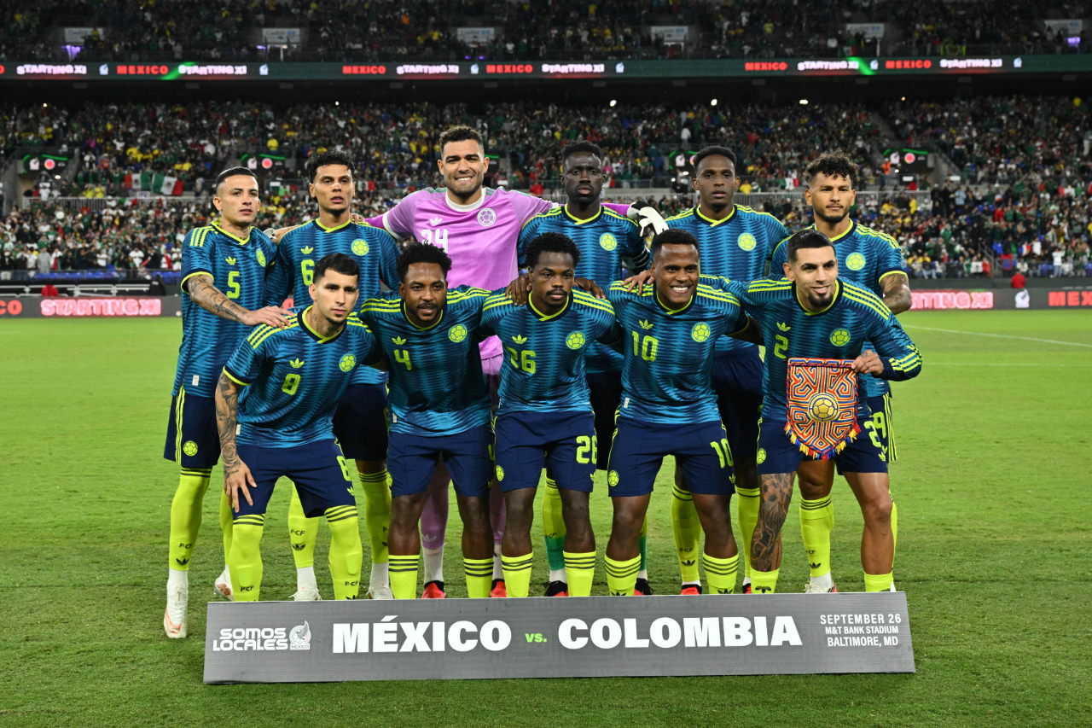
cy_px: 364
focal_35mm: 44
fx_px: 1334
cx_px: 546
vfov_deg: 30.5
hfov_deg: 44.5
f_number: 4.5
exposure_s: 1/1000
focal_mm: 44
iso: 2000
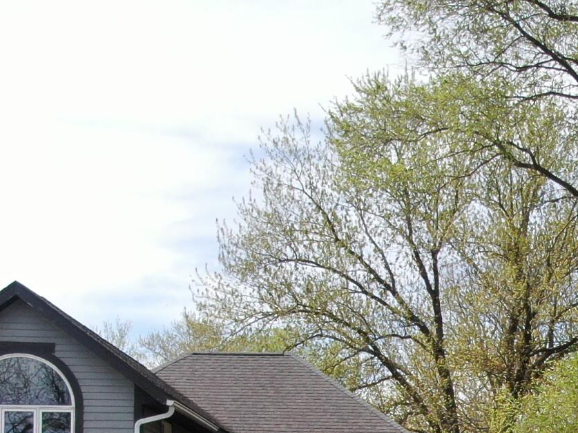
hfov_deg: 21.6
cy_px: 557
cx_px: 639
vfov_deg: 16.3
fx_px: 1436
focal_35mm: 86
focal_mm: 4.39
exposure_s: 1/800
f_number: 2.8
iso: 100
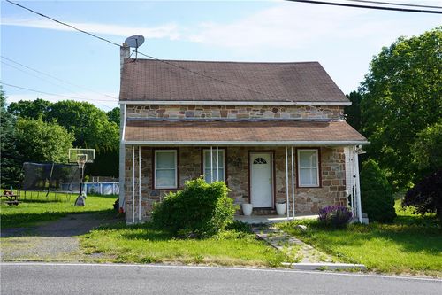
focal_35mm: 41
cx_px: 221
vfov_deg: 32.6
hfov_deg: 47.4
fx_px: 503
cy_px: 148
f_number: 8
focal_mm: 41
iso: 100
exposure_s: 1/125
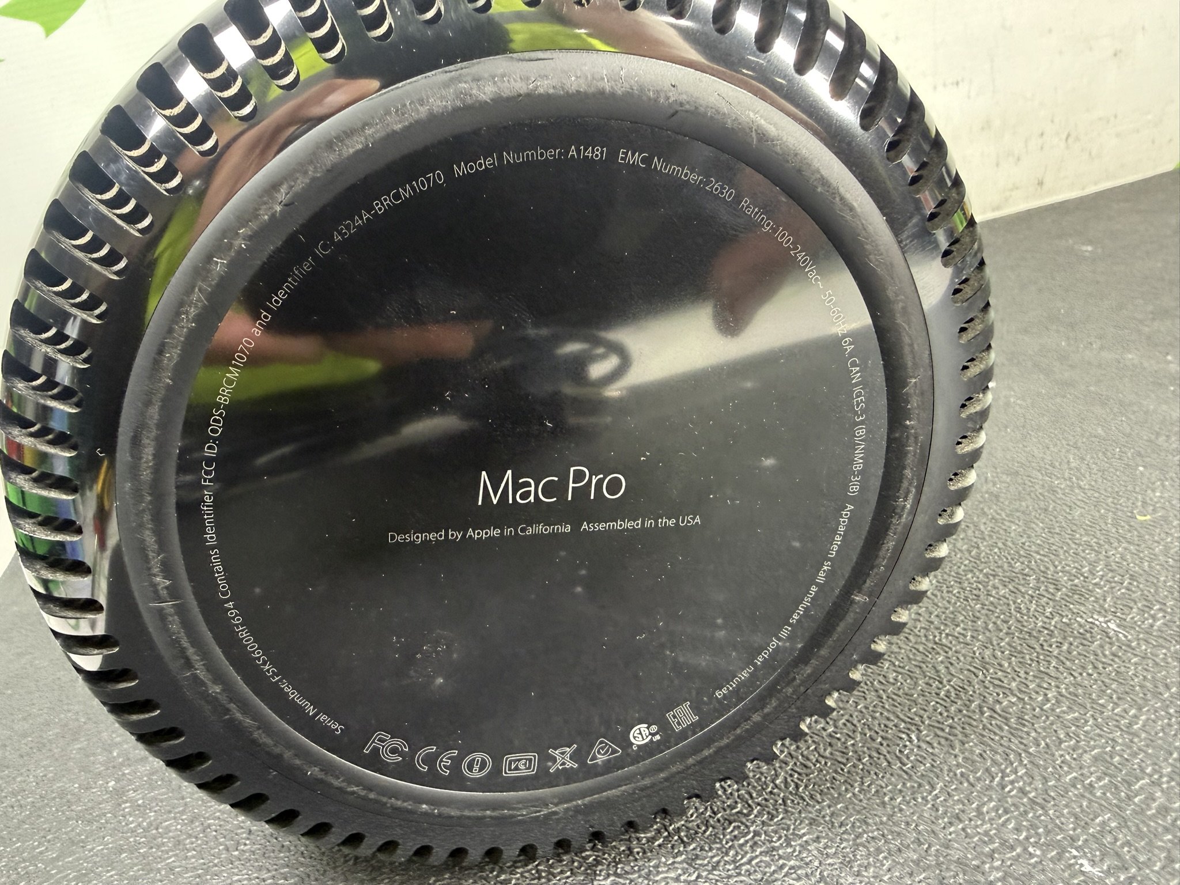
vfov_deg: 56.8
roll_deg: +12.5
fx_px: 818
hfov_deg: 71.6
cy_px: 442
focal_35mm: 24
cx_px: 590
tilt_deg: -21.6
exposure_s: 1/60
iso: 640
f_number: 2.2
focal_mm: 2.22
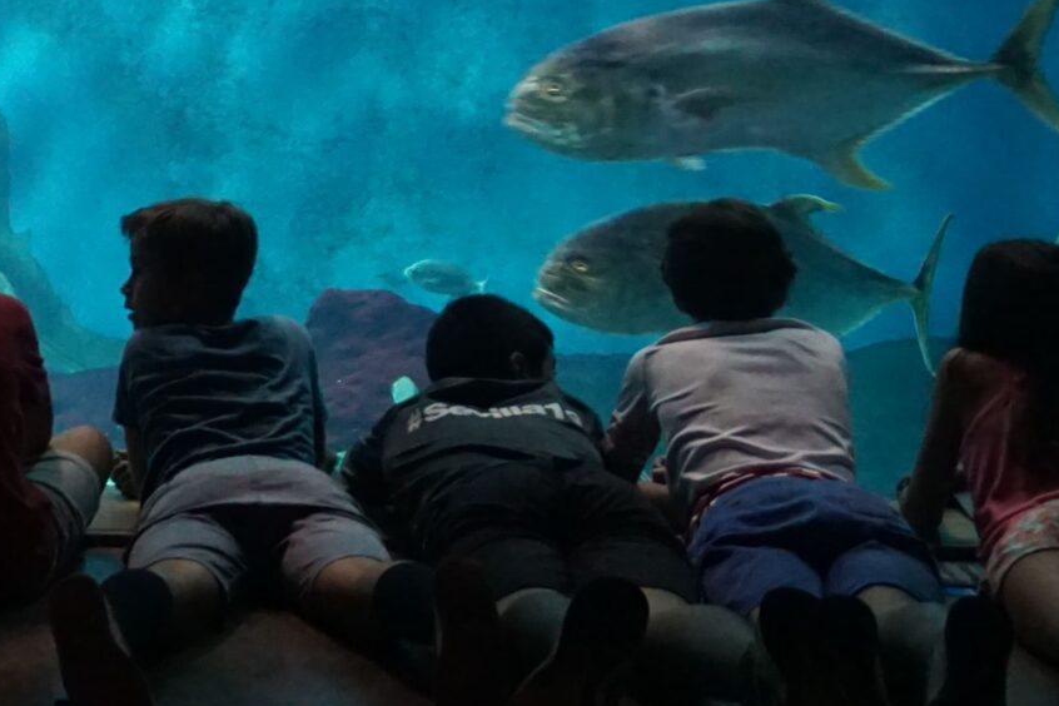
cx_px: -193
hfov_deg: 17.9
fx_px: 3206
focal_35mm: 109
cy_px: -14
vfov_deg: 12.4
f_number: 4.5
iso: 3200
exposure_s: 1/25
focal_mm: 24
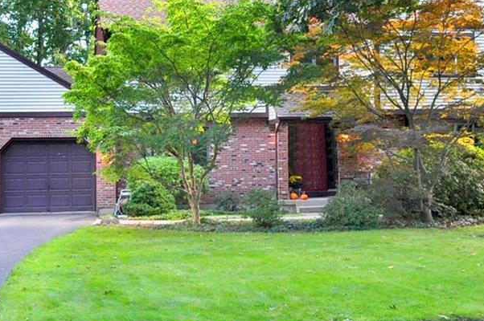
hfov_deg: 38.9
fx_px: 685
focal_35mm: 51
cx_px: 213
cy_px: 117
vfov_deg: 26.3
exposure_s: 1/100
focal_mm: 20
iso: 1600
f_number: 8
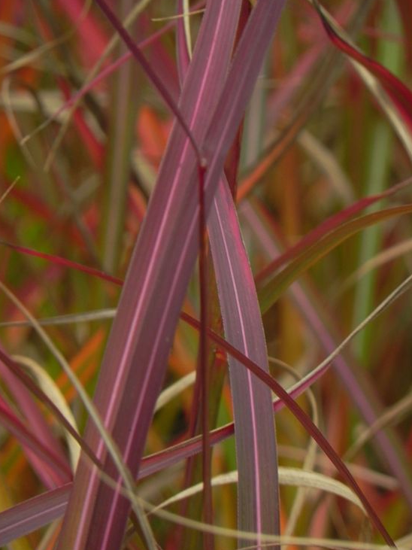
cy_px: 270
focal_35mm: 662
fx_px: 10509
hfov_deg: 2.2
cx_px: 194
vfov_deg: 3.0
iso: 160
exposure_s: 1/80
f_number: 5
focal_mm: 107.6
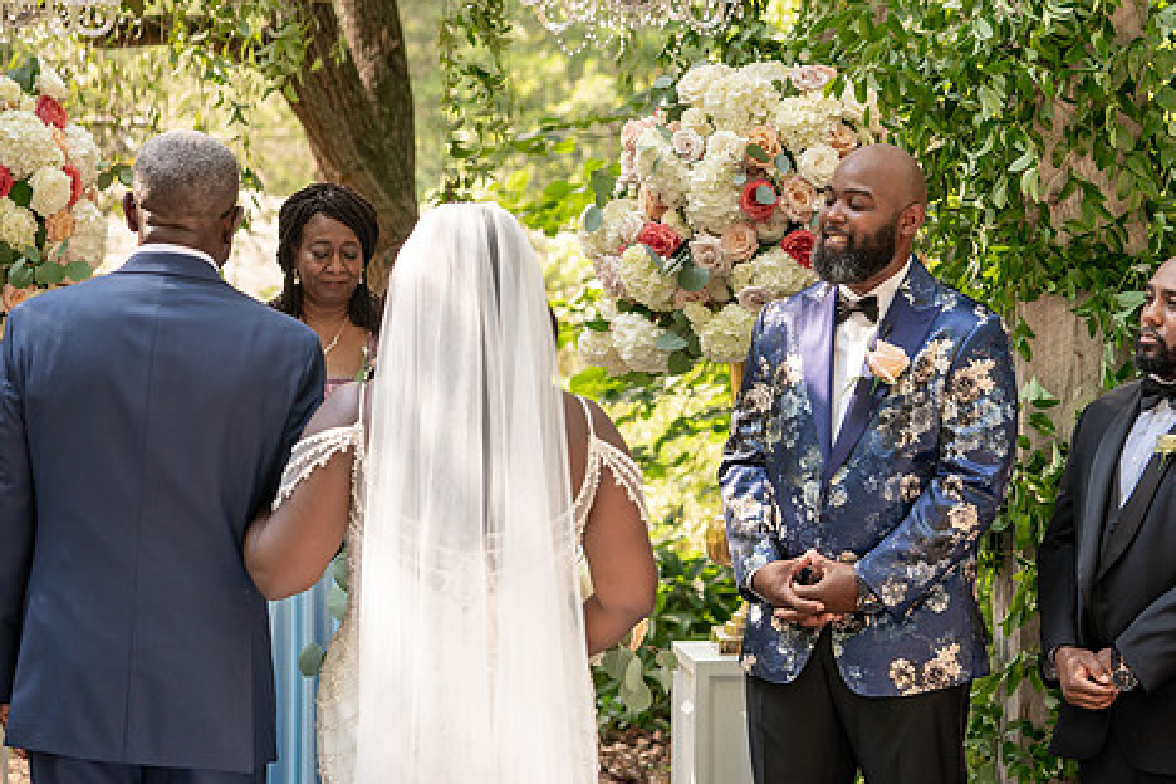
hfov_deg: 22.4
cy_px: 359
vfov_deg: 15.0
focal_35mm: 91
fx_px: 2972
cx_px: 619
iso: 200
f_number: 4
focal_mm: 71
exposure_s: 1/160
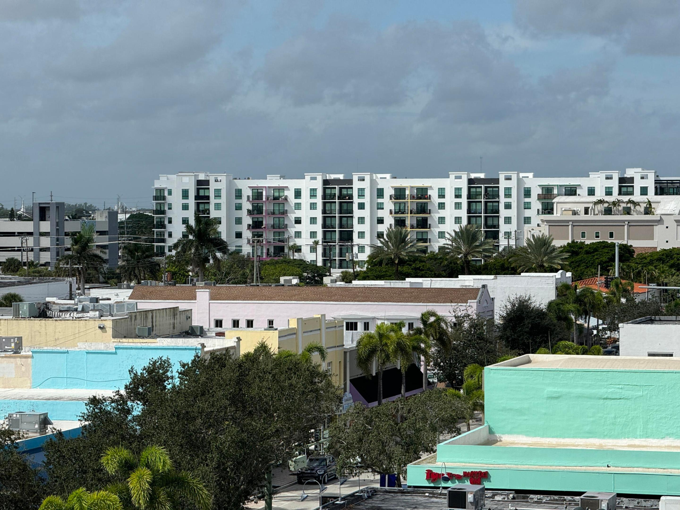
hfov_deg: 16.4
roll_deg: +0.0
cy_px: 255
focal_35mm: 120
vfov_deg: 12.3
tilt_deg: -1.7
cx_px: 340
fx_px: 2357
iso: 50
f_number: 2.8
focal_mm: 15.66
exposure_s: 1/2439
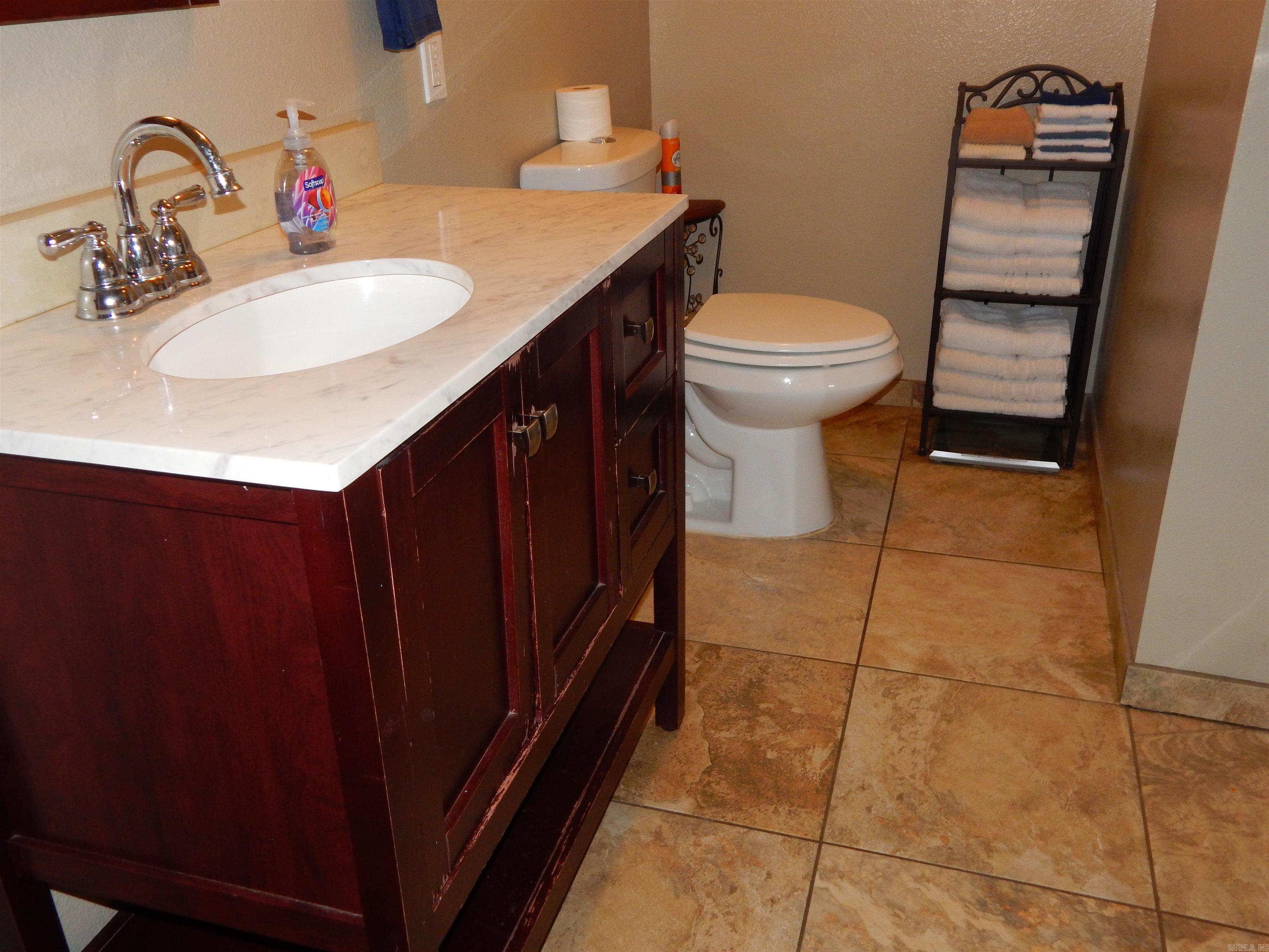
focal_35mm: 28
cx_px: 634
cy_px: 476
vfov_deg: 49.7
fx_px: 1026
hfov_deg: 63.4
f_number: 3.2
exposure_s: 1/30
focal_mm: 5.1
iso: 200
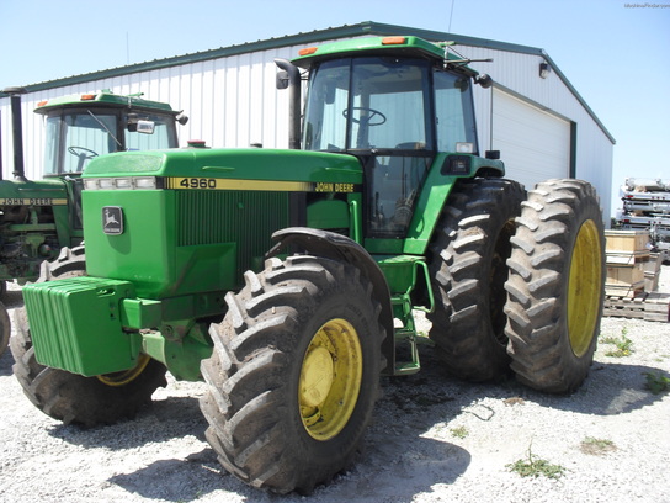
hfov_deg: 52.6
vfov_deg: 40.7
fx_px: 677
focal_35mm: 35
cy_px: 252
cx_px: 335
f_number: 8.4
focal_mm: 6.3
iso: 100
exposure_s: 1/90
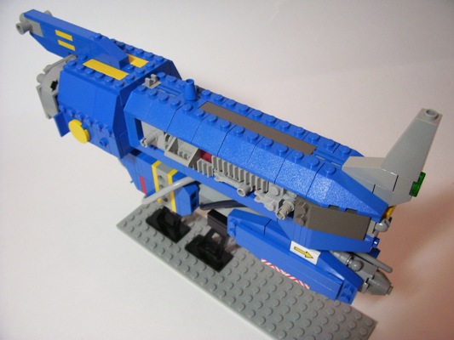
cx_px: 227
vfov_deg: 41.8
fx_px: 446
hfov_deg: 53.9
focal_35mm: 34
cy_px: 170
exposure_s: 1/30
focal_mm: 5.6
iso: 160
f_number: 2.7
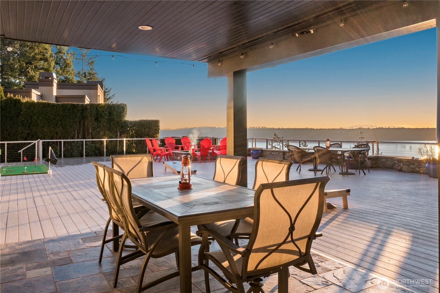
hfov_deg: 65.5
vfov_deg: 46.4
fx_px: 342
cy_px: 146
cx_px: 220
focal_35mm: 28
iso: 100
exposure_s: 1/40
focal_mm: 10.26
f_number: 10
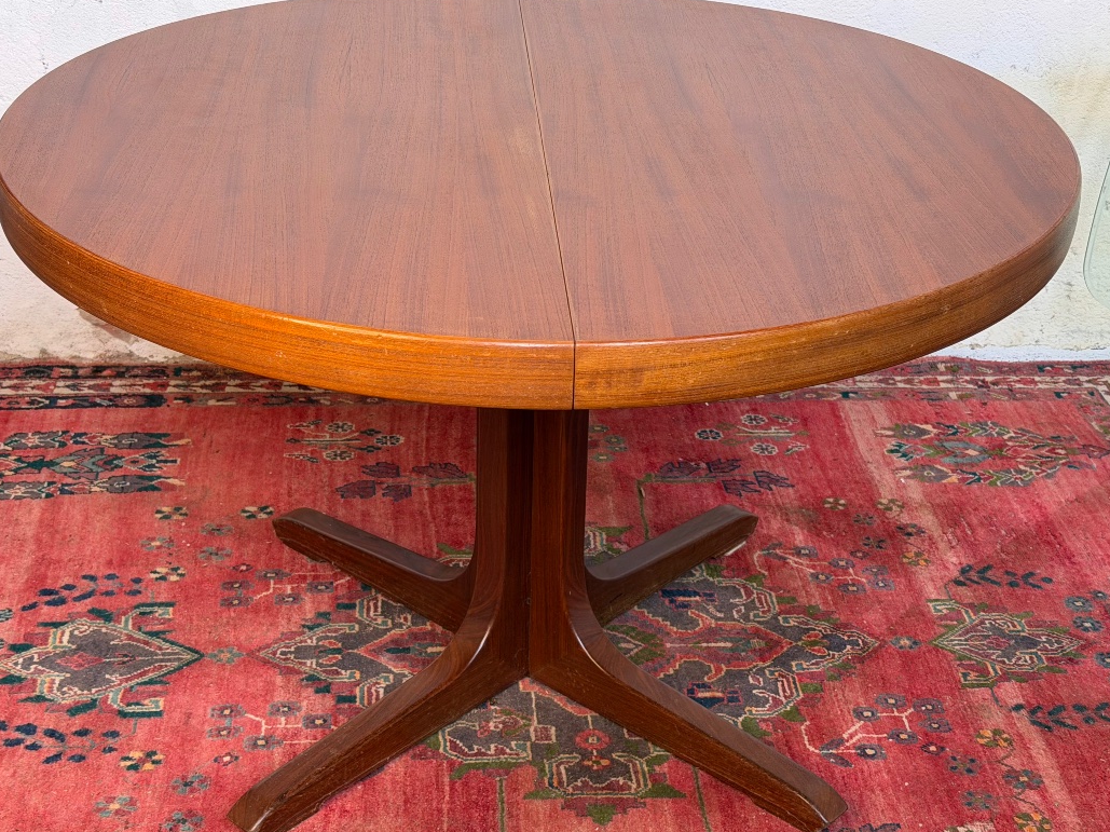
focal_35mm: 56
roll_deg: -2.2
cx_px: 543
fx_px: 1795
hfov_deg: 34.4
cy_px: 405
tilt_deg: -25.5
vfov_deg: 26.1
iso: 100
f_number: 1.78
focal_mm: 6.76
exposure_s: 1/100
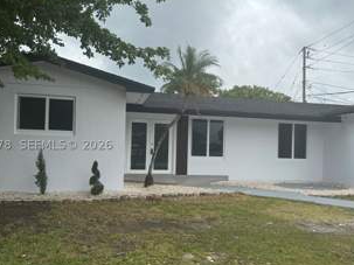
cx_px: 220
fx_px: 388
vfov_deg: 37.7
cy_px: 145
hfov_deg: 48.6
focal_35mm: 38
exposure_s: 1/2415
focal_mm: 6.76
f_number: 1.78
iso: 80
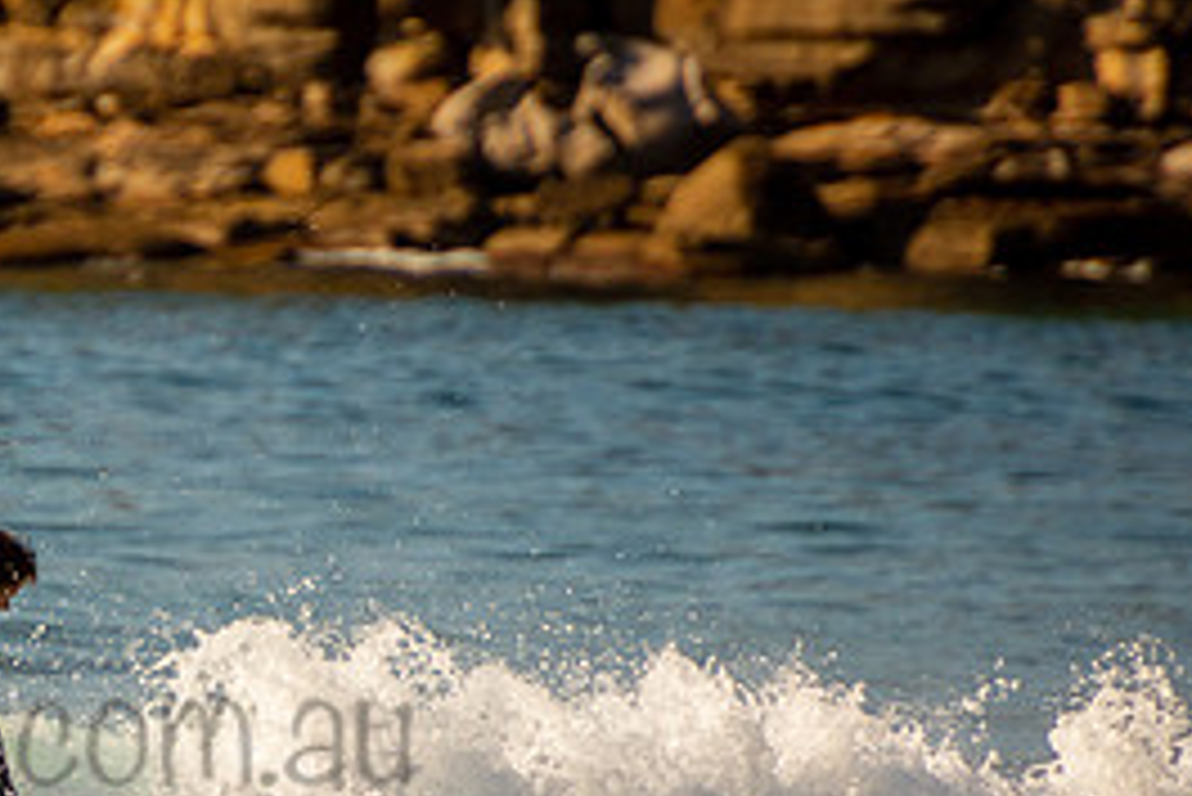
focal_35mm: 1315
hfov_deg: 1.6
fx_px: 43563
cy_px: 681
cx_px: -63
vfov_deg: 1.0
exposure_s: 1/1250
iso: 320
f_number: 5.6
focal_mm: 400
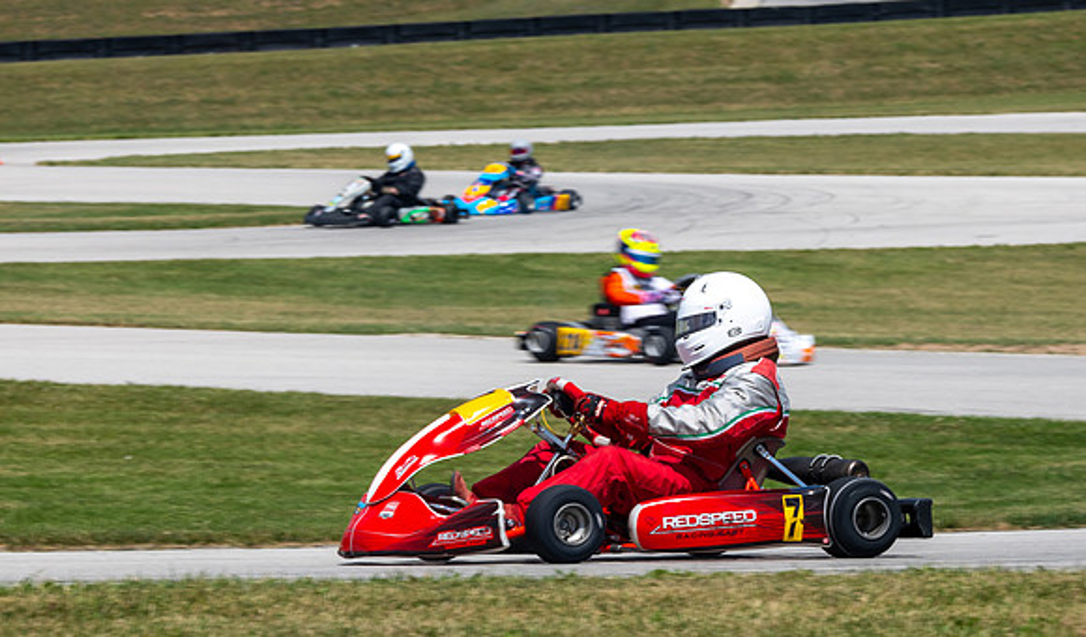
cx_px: 637
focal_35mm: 241
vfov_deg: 5.2
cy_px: 391
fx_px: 6998
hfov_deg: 8.9
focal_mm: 130
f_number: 11
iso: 80
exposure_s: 1/500
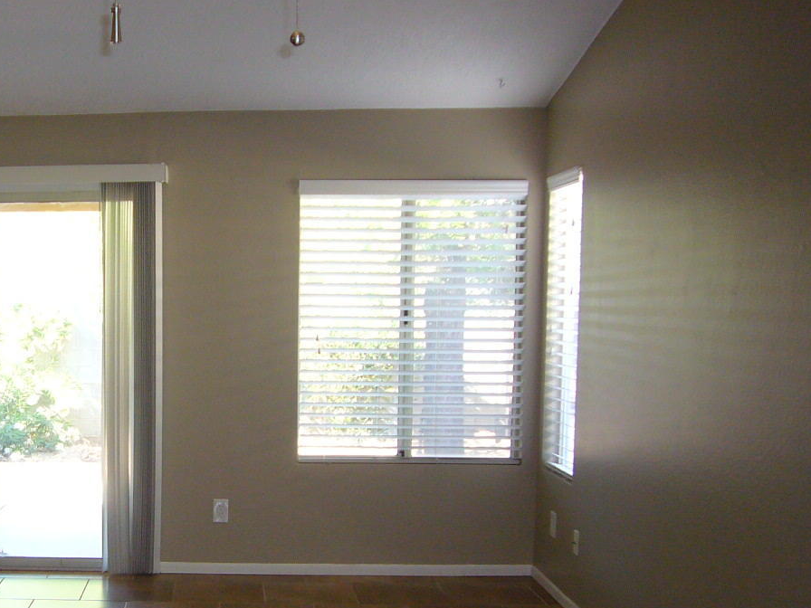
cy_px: 470
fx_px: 1171
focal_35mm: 50
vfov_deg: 28.6
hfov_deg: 36.4
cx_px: 118
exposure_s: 1/30
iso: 125
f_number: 2.8
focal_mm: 4.6
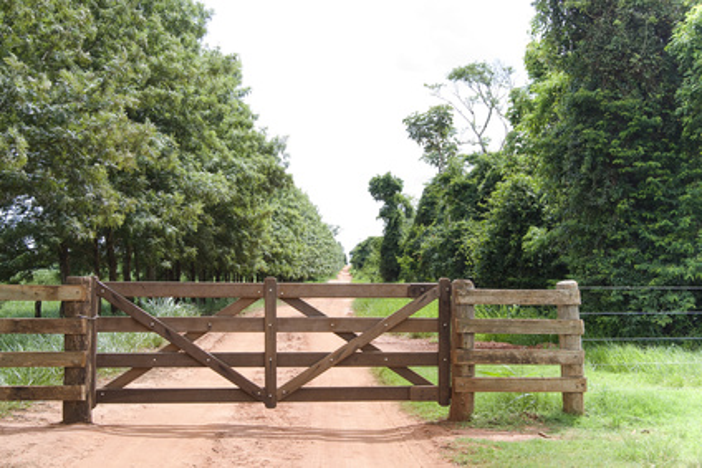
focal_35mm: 39
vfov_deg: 34.2
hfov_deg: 49.5
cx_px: 351
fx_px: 761
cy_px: 234
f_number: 8
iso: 100
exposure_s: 1/60
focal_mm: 26
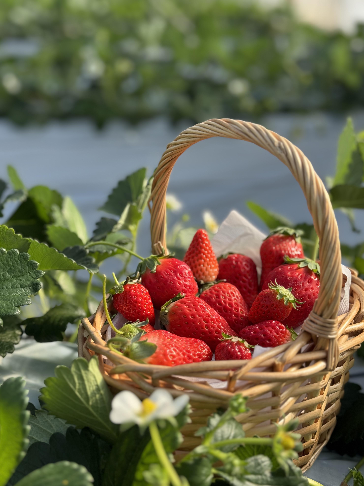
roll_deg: +0.2
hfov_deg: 29.7
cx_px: 182
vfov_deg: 38.9
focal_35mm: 49
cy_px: 244
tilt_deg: -19.9
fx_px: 687
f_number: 1.78
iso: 64
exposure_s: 1/1427
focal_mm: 6.76
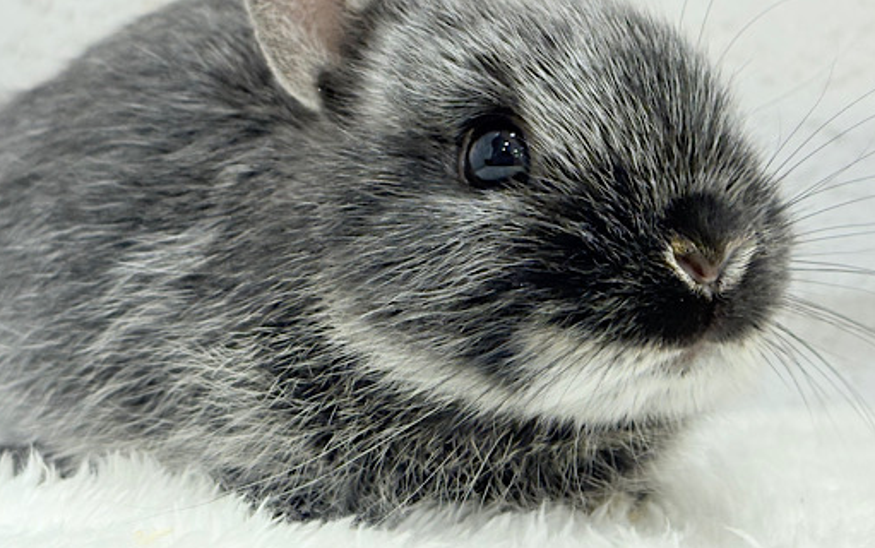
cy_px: 202
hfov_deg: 29.8
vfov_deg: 18.9
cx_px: 401
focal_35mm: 69
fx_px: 1646
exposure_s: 1/100
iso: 100
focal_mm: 5.96
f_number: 1.6
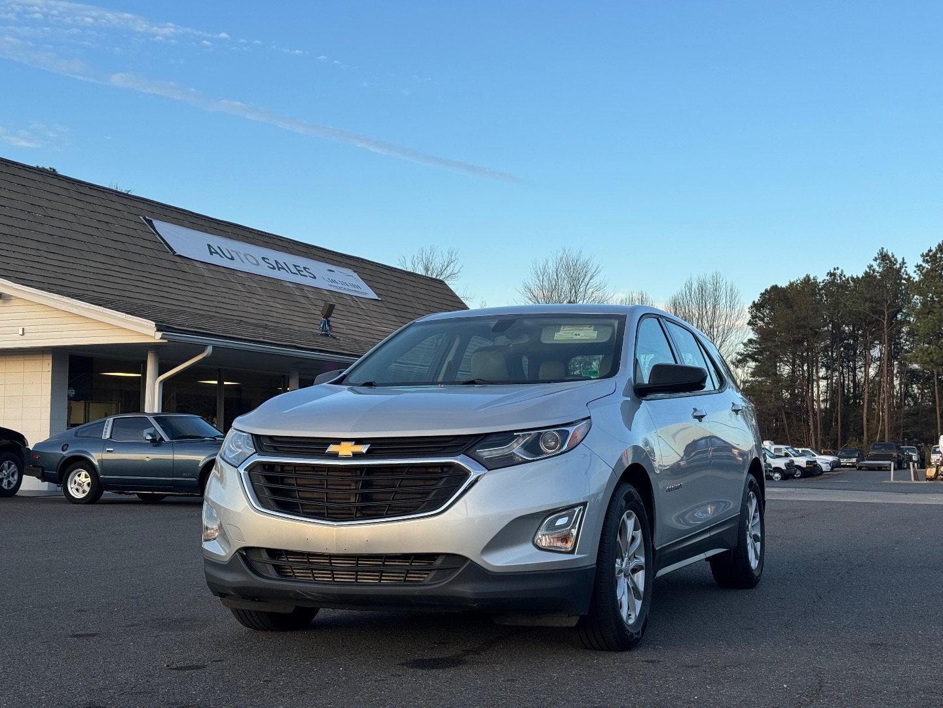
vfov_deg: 30.3
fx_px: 1308
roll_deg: +0.6
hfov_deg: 39.7
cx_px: 472
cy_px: 354
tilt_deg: +4.4
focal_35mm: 48
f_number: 1.78
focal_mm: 6.76
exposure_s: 1/572
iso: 64
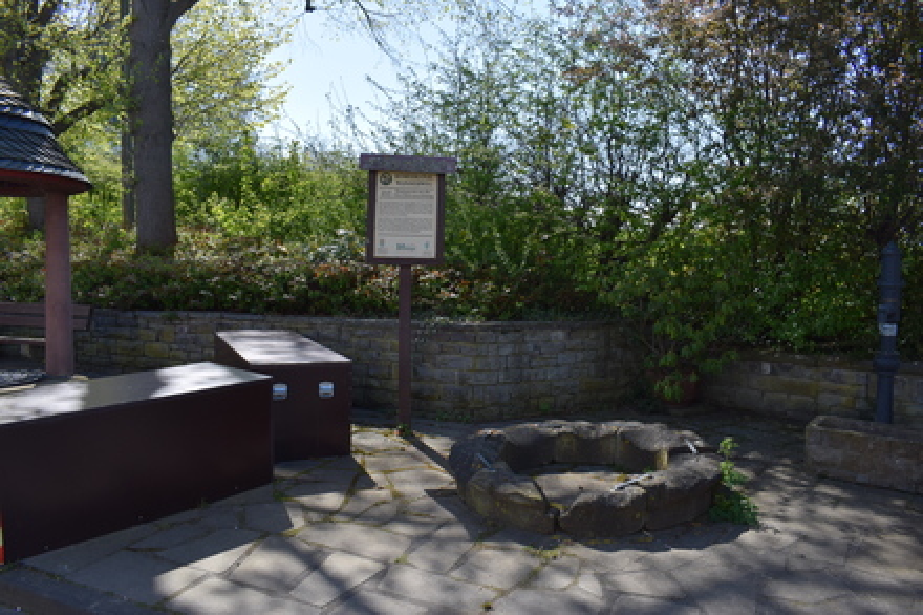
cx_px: 462
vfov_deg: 47.9
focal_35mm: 27
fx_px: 692
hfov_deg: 67.4
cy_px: 308
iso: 200
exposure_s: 1/250
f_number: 8
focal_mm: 18
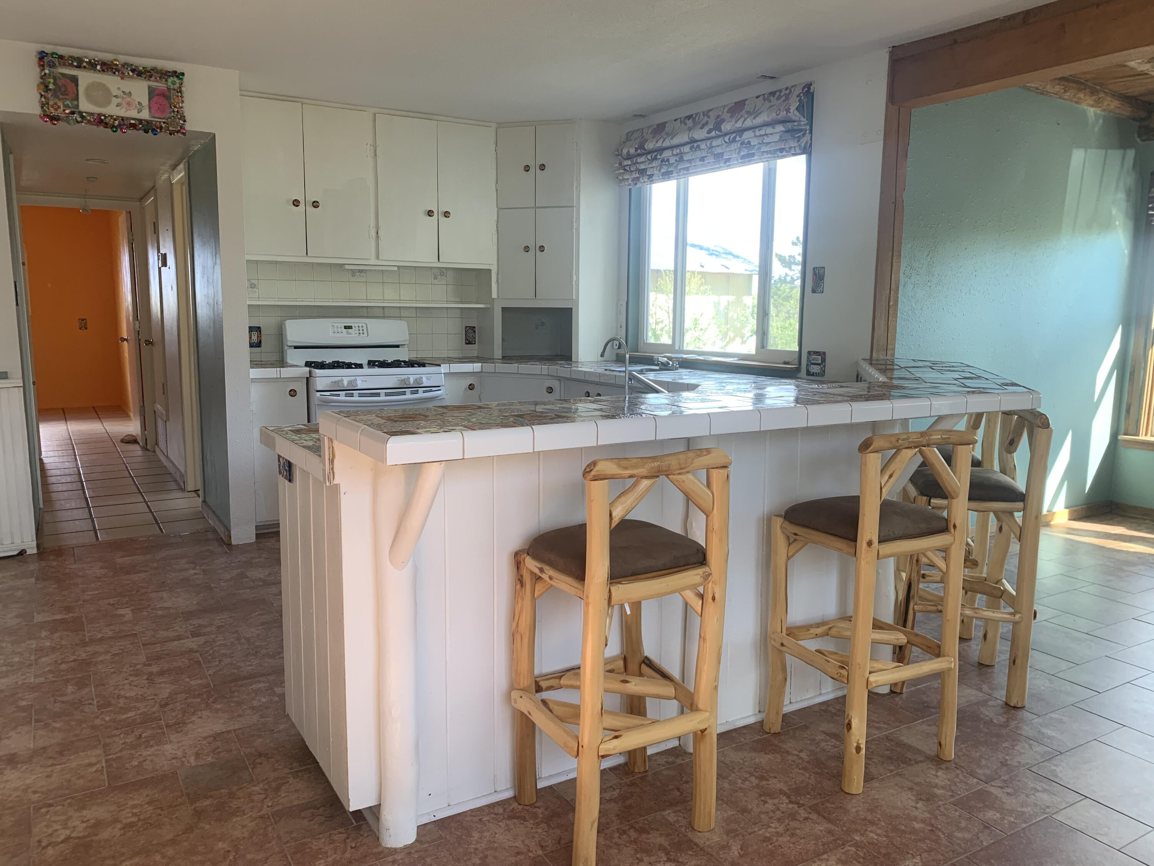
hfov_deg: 67.3
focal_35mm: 26
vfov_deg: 53.1
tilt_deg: -10.9
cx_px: 577
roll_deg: -0.6
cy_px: 433
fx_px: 867
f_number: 1.8
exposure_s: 1/121
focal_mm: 4.25
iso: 100
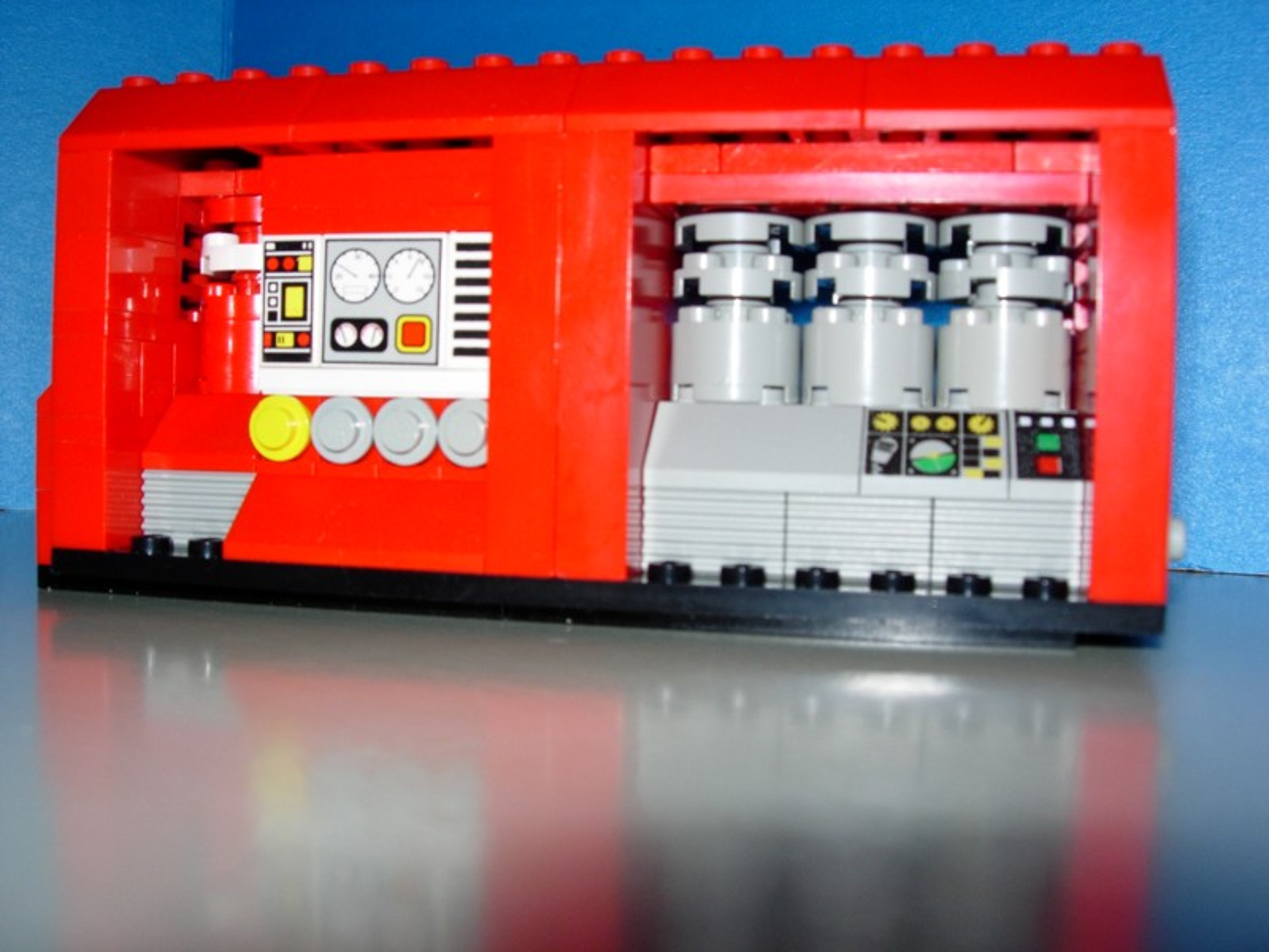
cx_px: 634
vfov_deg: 37.7
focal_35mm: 38
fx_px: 1393
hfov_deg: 49.0
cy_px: 476
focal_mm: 7.8
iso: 79
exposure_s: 1/64
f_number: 4.8
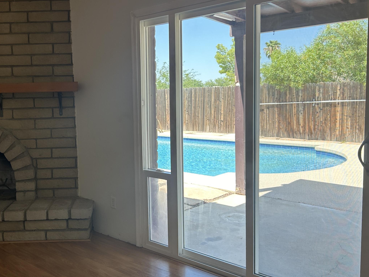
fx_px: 405
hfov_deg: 48.1
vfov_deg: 37.7
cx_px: 121
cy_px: 133
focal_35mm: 38
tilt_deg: -6.5
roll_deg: +1.9
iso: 50
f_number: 1.5
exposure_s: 1/411
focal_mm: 5.7
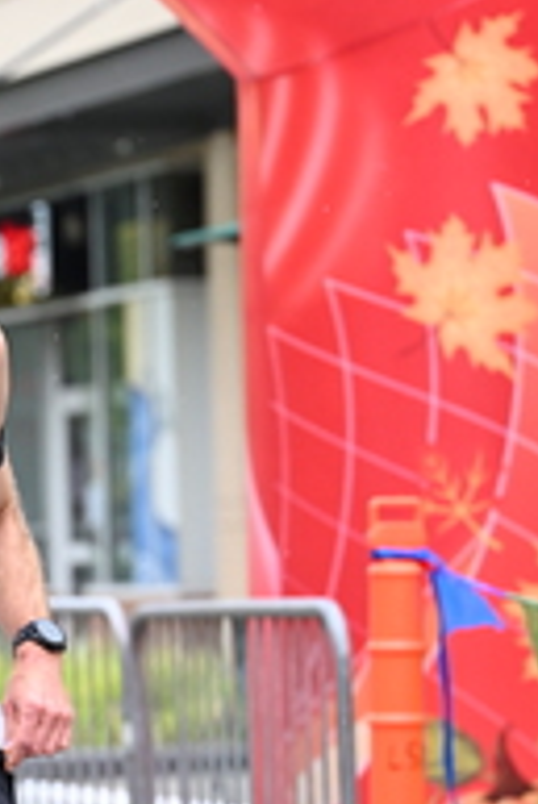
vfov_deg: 9.3
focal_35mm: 222
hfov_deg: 6.2
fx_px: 4967
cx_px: -106
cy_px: 583
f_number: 2.8
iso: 1250
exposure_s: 1/1250
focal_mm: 78
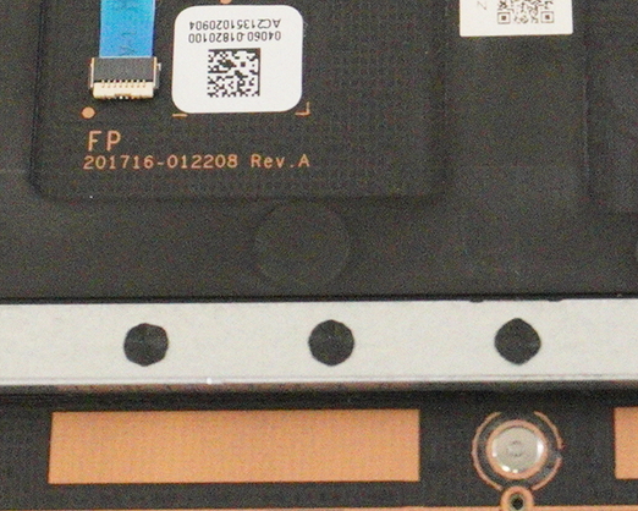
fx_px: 3306
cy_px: -263
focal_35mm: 175
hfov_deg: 11.0
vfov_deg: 8.6
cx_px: 543
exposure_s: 1/320
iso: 8000
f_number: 5.6
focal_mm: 26
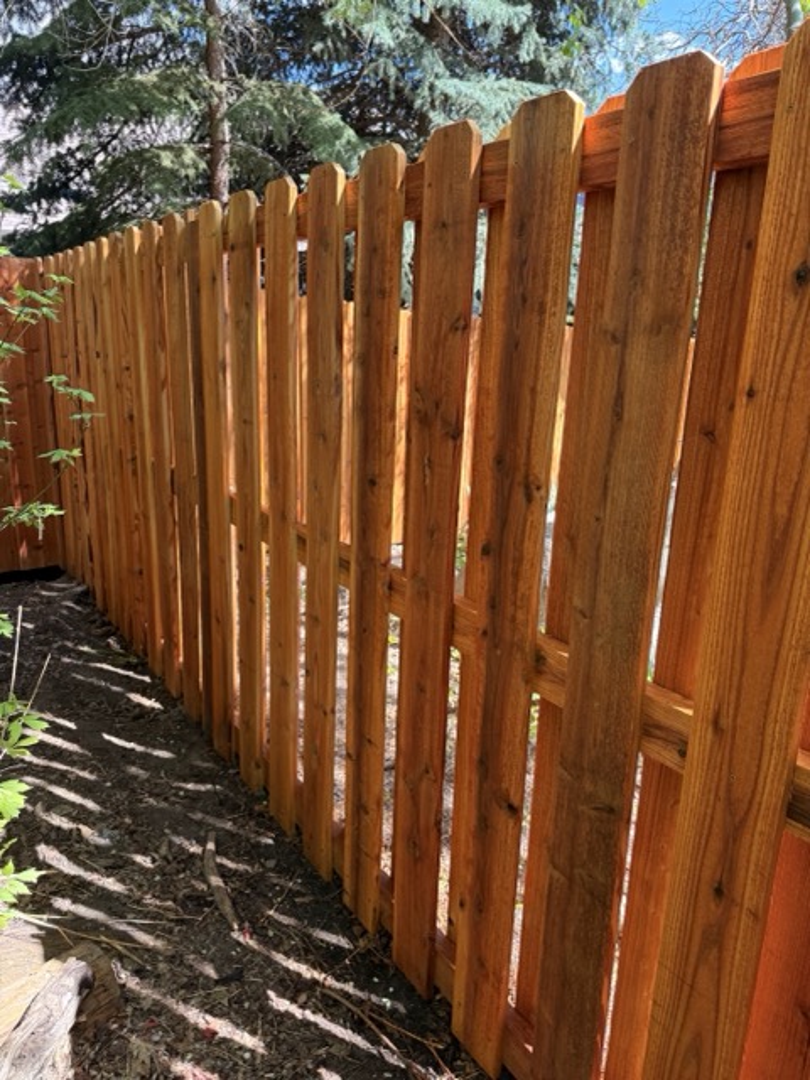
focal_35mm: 24
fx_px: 749
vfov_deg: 71.6
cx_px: 405
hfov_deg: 56.8
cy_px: 540
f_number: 1.78
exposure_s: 1/243
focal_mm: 6.76
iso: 125
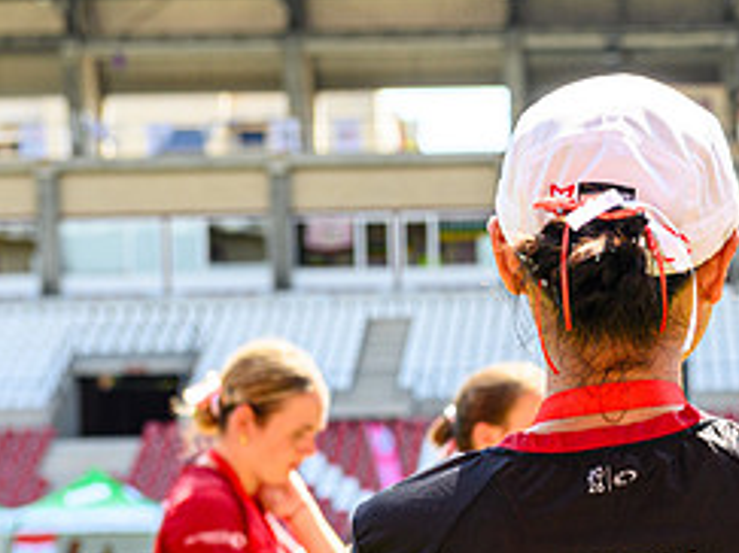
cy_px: 526
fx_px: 3009
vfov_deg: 10.4
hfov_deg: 13.6
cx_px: 865
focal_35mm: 141
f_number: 5.6
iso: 160
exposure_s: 1/200
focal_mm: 60
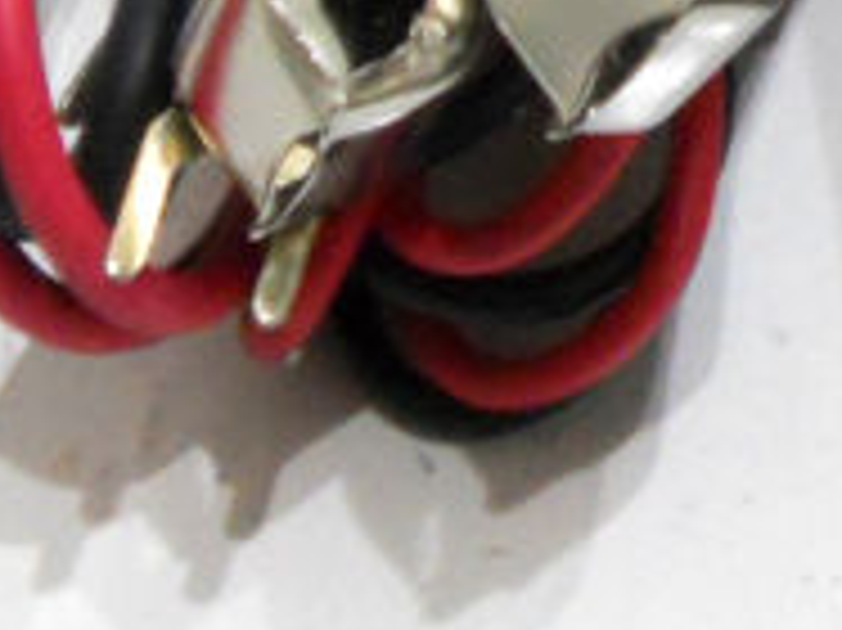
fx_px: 7025
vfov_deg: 5.0
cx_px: 1661
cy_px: -796
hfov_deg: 6.7
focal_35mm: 289
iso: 250
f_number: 4.8
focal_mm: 9.8
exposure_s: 1/30
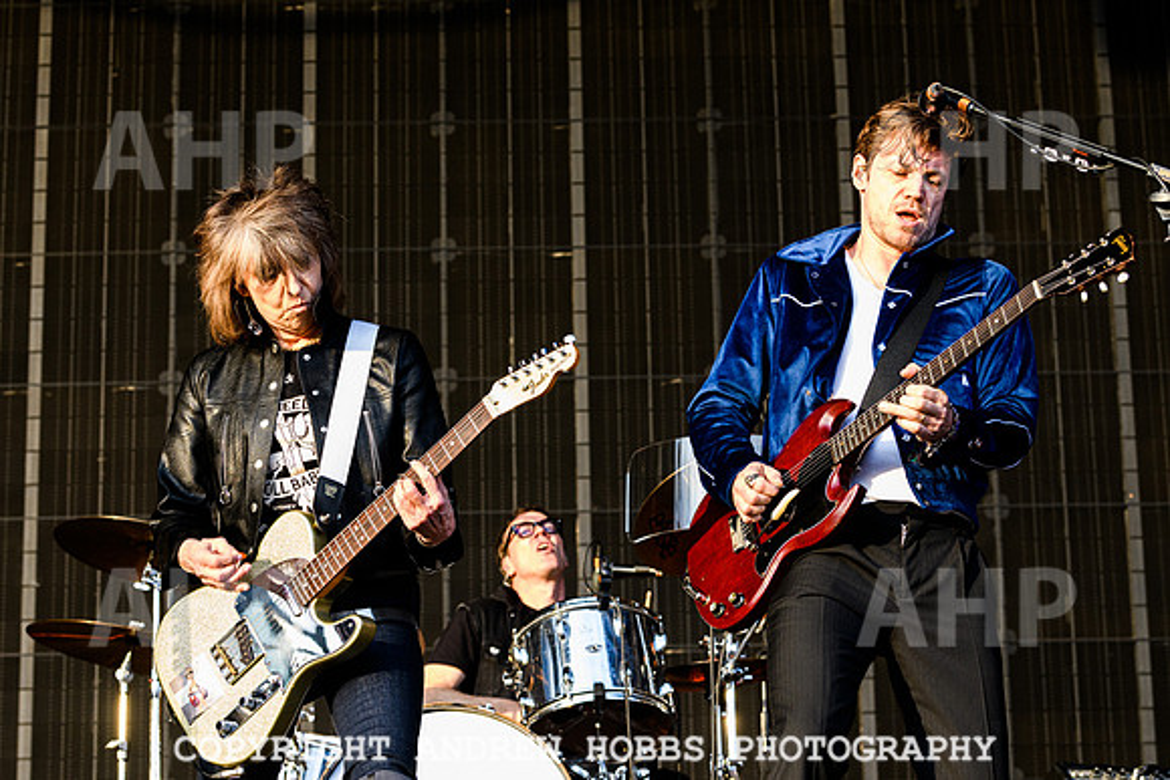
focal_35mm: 97
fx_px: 3149
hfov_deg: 21.0
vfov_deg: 14.1
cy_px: 363
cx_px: 564
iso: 1000
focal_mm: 75
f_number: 5
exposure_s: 1/320
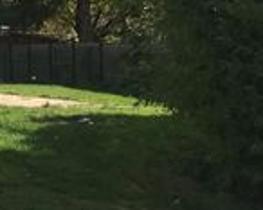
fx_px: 872
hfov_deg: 14.5
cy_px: -20
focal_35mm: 112
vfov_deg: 13.5
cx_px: -243
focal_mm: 3.99
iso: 20
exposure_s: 1/4367
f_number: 1.8
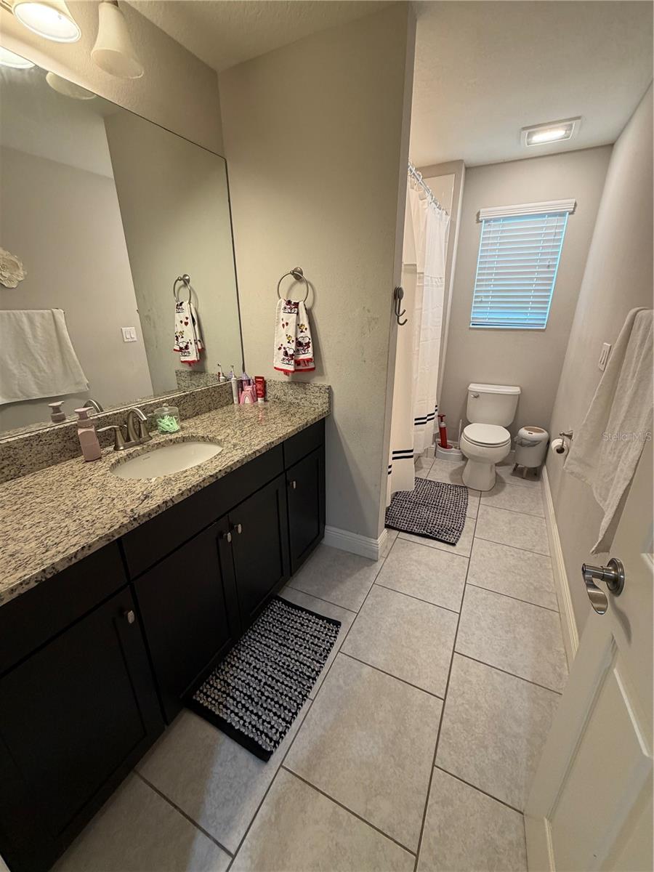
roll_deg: +0.6
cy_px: 436
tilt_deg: -20.3
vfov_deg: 102.1
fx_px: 353
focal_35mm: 14
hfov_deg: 85.7
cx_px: 327
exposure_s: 1/60
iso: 250
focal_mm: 2.22
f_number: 2.2
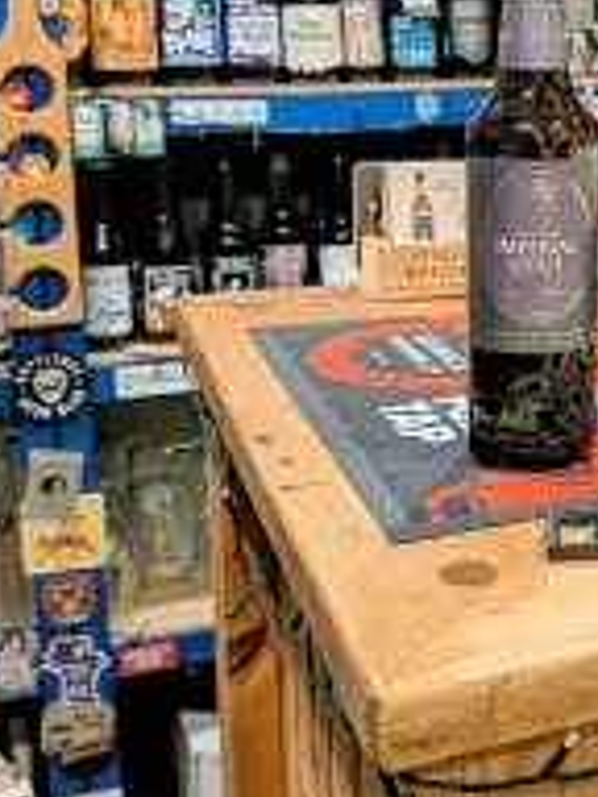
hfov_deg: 27.5
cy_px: 253
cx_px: 592
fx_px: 1152
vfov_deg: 37.7
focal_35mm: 50
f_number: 1.68
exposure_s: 1/63.4
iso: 453
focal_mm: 6.9
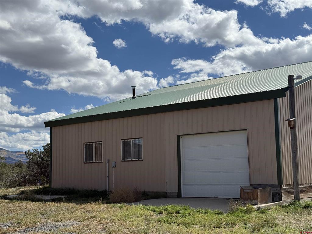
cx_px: 156
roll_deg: +0.3
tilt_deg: +8.9
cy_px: 117
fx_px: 433
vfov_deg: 30.3
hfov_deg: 39.7
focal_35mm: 48
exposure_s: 1/9901
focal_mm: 6.76
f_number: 1.78
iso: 64
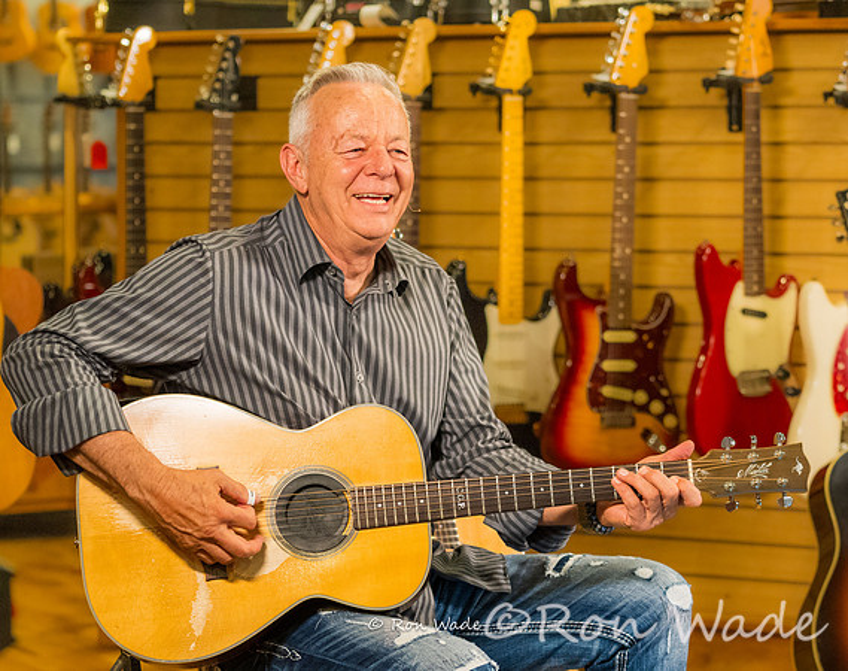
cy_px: 368
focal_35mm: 125
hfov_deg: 15.4
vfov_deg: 12.2
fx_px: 3132
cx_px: 505
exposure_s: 1/200
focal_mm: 94
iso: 6400
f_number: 4
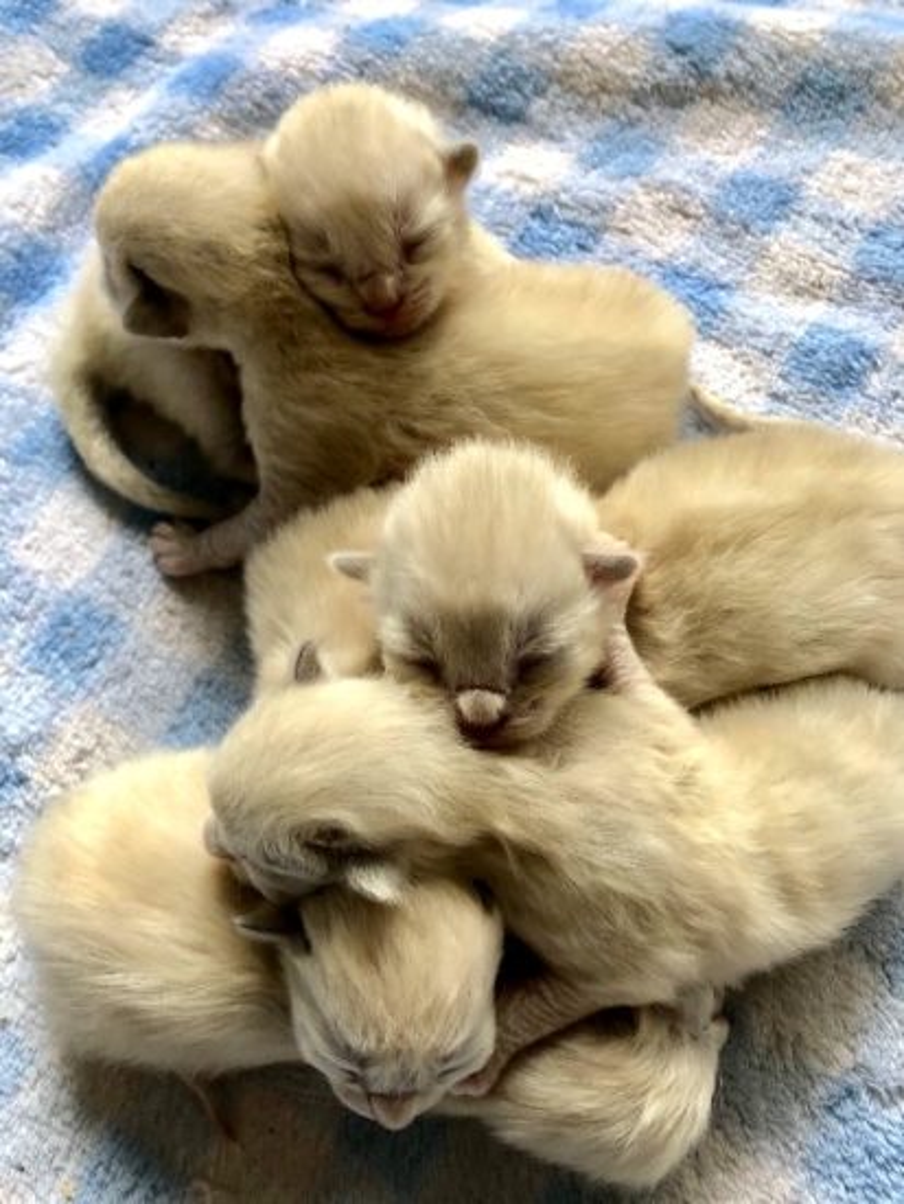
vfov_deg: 63.4
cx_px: 452
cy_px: 602
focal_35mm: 28
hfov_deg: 49.8
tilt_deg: -65.3
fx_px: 974
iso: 40
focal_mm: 3.99
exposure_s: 1/30
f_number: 1.8
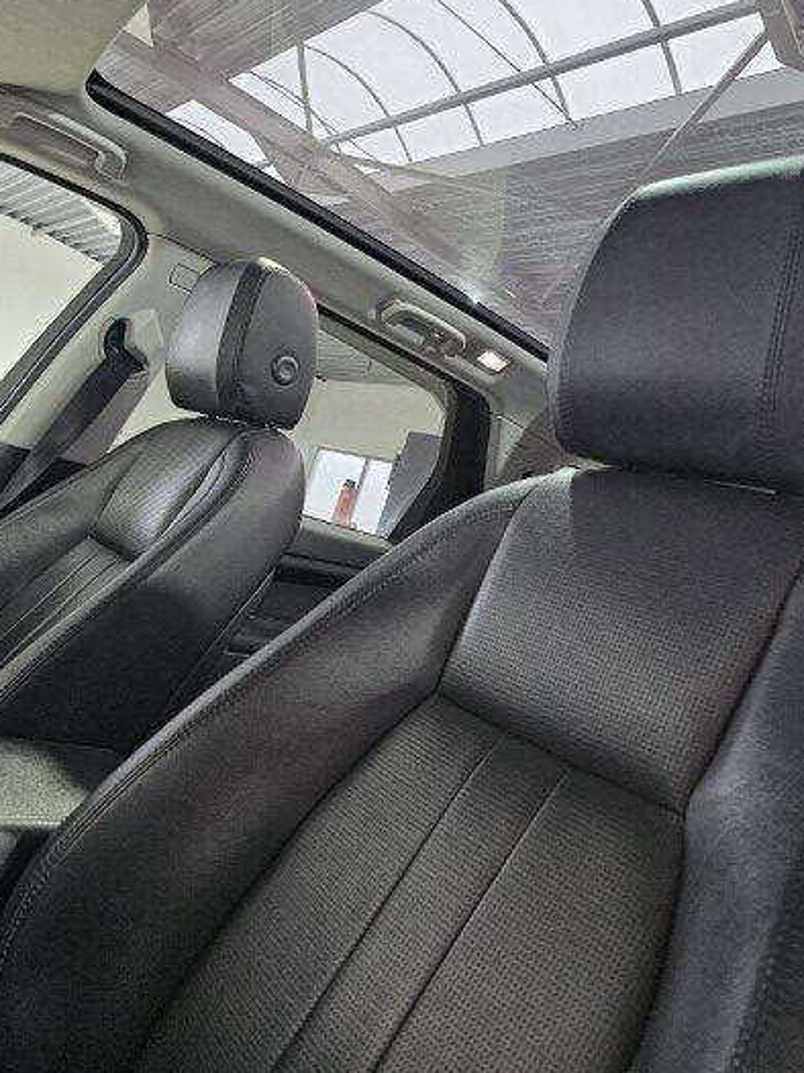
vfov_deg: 63.0
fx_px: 868
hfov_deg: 49.7
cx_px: 394
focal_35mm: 28
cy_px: 443
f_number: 1.7
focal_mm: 6.3
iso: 800
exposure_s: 1/120
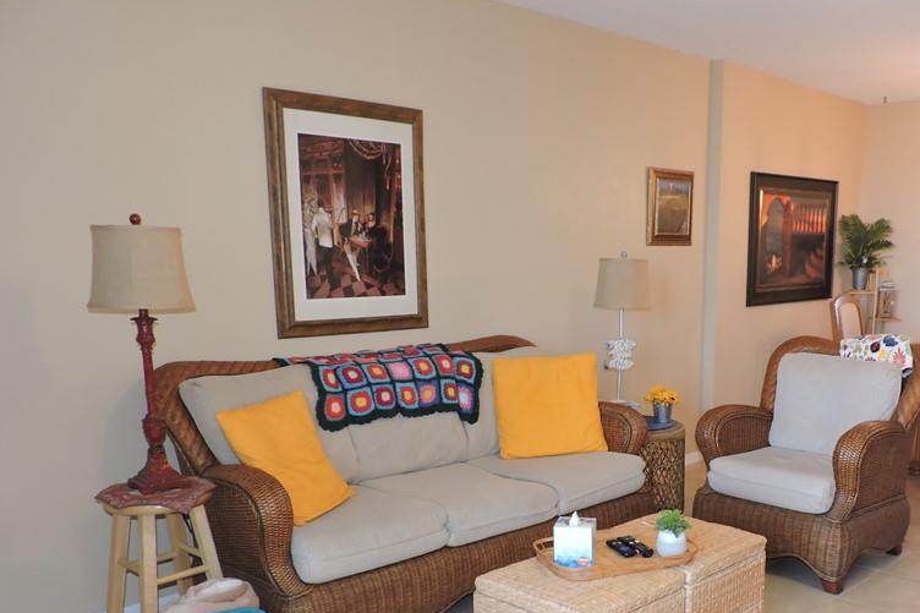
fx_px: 869
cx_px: 607
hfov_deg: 54.8
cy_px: 439
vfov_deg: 38.1
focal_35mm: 34
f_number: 3
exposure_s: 1/40
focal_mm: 4.3
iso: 220
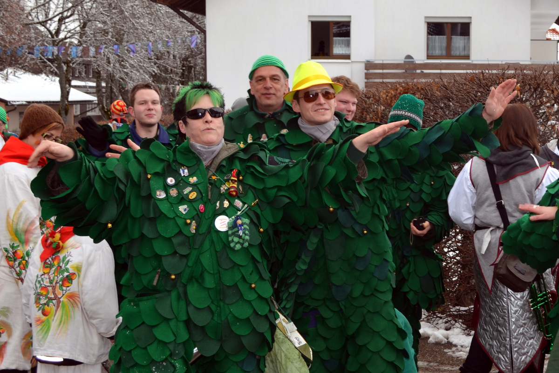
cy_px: 186
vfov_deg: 30.9
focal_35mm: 44
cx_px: 280
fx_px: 676
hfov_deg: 44.9
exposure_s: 1/160
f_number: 6.3
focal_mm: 29
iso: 100
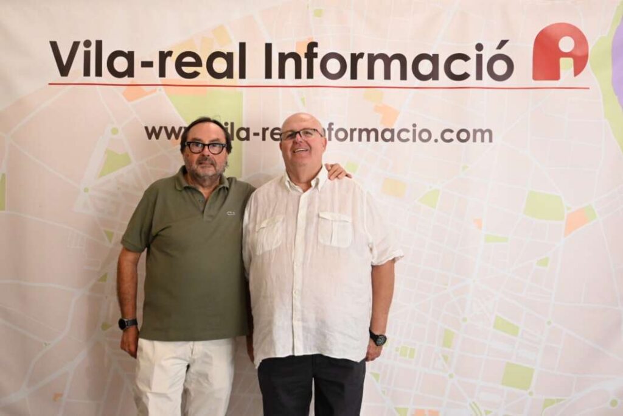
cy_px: 208
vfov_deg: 36.9
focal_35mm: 36
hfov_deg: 53.1
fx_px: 623
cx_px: 312
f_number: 4
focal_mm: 36
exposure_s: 1/323
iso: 6400
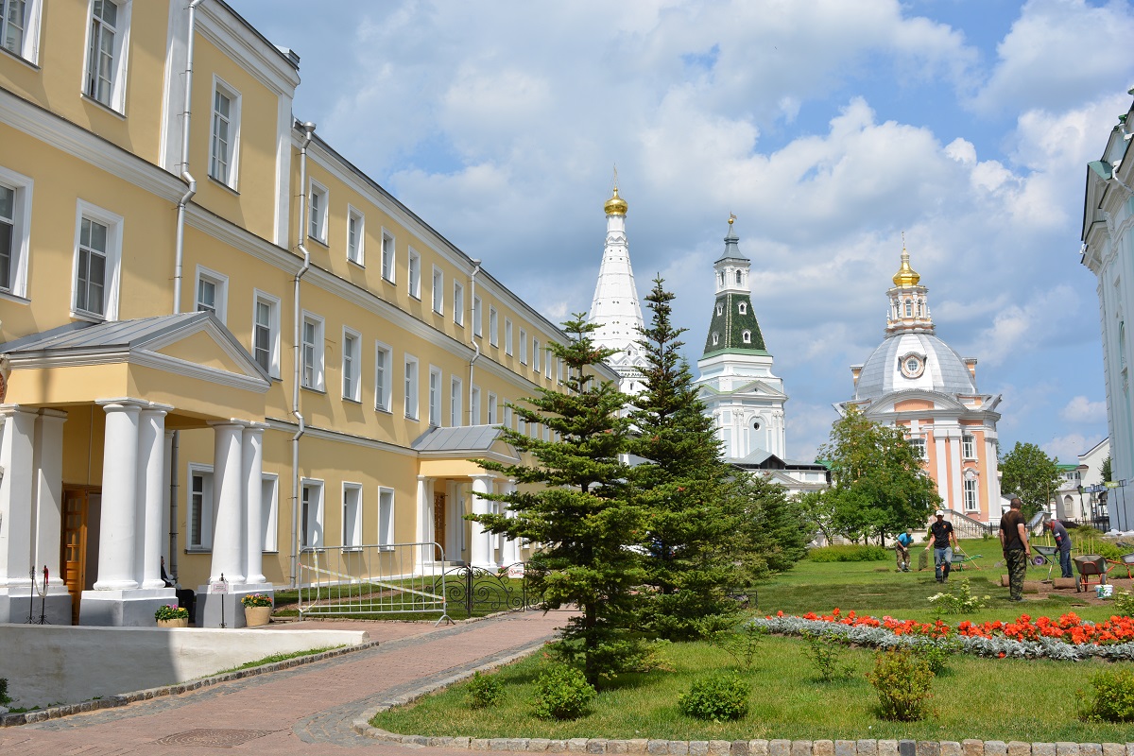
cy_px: 378
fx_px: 1181
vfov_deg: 35.5
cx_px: 567
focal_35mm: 38
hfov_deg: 51.3
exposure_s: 1/400
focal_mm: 25
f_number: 10
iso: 100
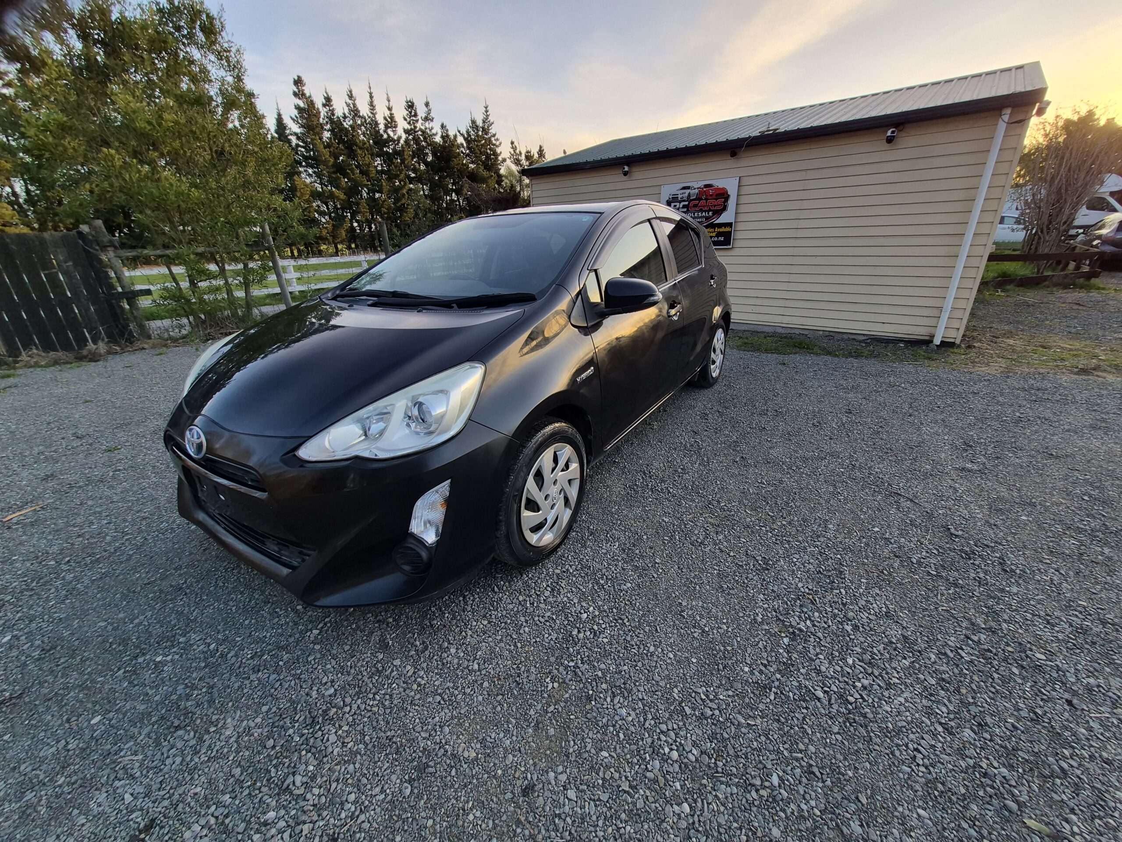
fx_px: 421
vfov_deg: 89.9
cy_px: 421
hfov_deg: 106.2
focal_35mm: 13
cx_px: 561
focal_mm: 1.74
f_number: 2.2
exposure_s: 1/219
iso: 40
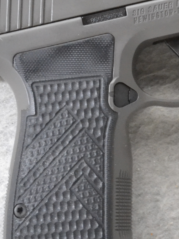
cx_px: 165
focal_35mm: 199
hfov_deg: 7.4
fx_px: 1372
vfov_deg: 9.9
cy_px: 109
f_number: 20
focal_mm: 44
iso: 3200
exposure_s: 1/160
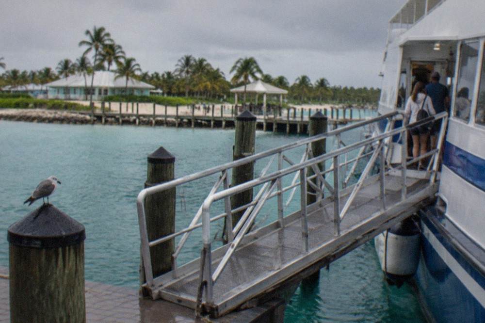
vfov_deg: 19.4
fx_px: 943
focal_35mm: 70
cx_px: 242
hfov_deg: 28.9
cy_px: 162
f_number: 4.5
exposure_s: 1/800
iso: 320
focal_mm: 70
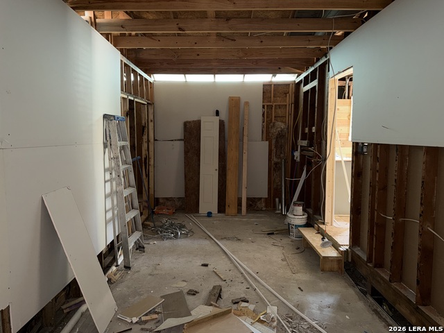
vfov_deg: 56.8
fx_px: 308
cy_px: 166
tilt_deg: -5.5
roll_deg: +0.4
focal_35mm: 24
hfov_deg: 71.6
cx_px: 222
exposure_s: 1/9
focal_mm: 6.76
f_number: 1.78
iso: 100
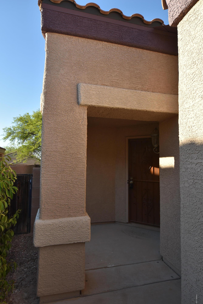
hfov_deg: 59.6
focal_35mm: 21
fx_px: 177
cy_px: 152
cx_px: 102
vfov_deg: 81.2
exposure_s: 1/125
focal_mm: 14
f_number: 5.6
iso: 100
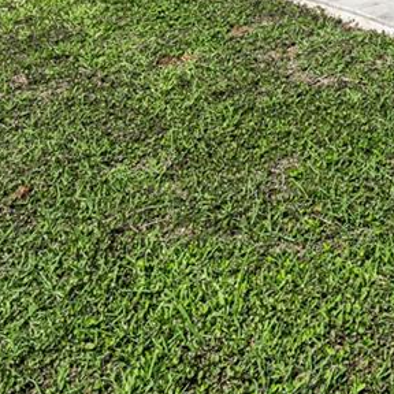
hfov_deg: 24.4
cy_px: -261
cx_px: 430
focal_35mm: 66
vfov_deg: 20.5
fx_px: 850
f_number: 14
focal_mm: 14
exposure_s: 1/200
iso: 100
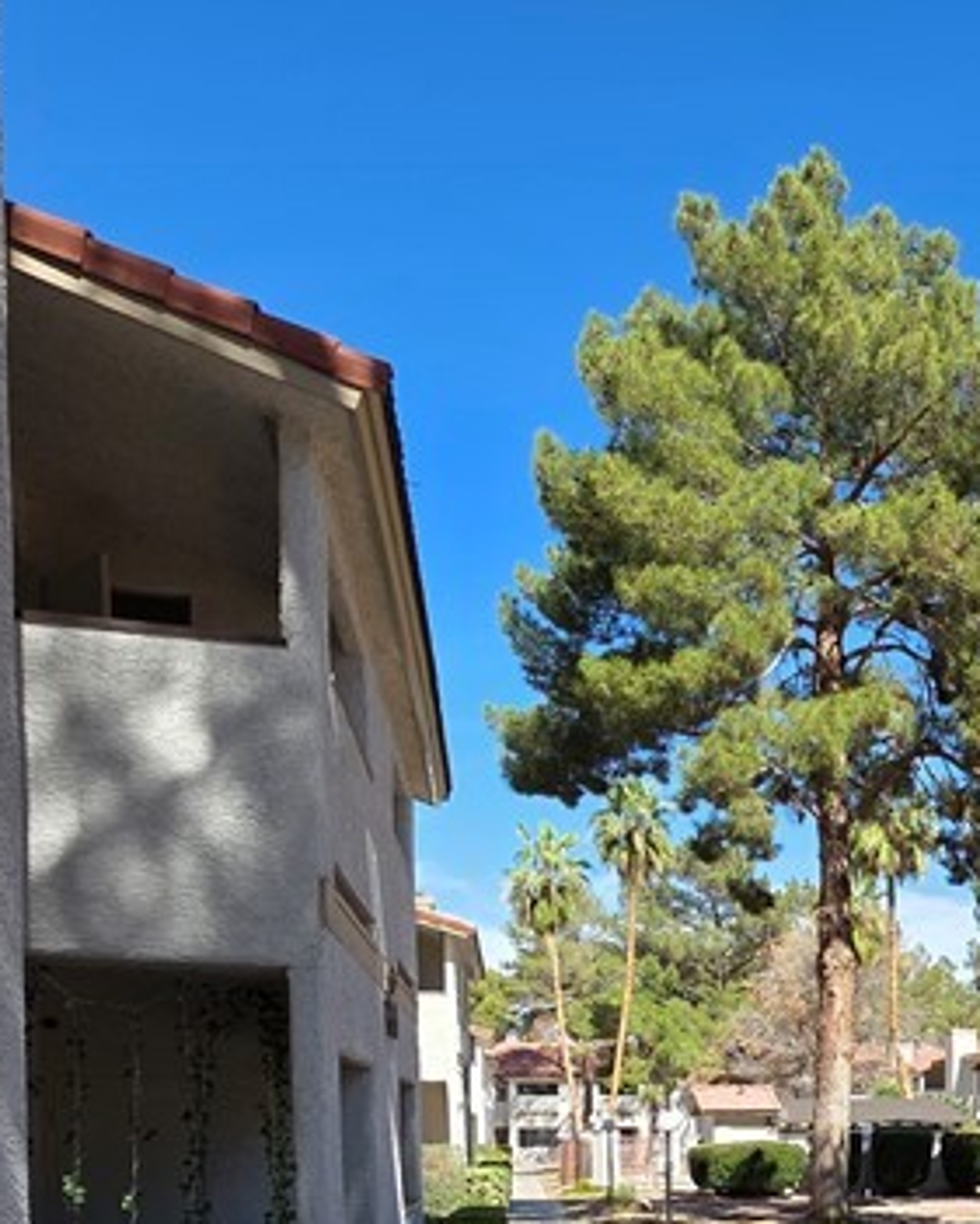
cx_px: 1067
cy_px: 1168
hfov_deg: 34.8
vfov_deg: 43.4
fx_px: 1341
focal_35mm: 37
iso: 40
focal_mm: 2.2
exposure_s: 1/1195
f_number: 1.9
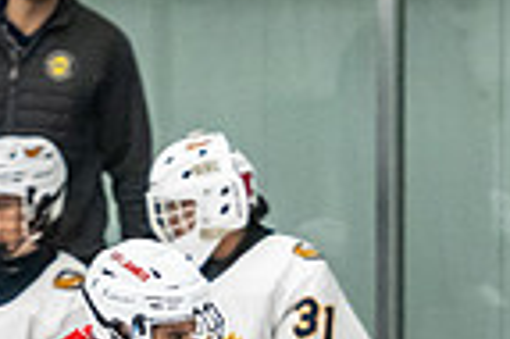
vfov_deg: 1.4
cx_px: 568
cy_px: 734
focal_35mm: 947
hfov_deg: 2.2
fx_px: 13400
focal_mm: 160
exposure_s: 1/800
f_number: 2.8
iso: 3200
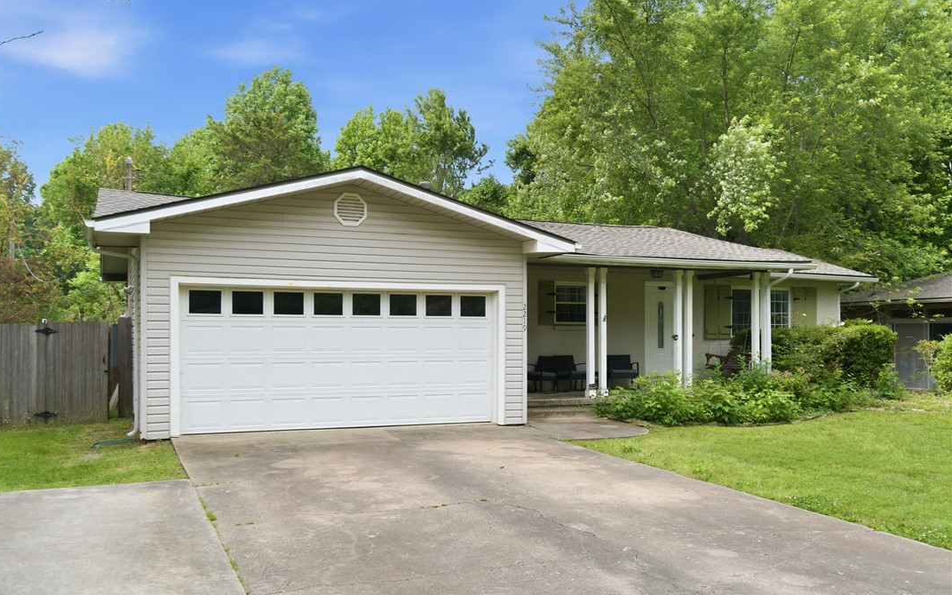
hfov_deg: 59.7
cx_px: 471
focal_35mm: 32
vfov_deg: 39.4
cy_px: 291
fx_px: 830
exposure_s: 1/160
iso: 320
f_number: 9
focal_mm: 31
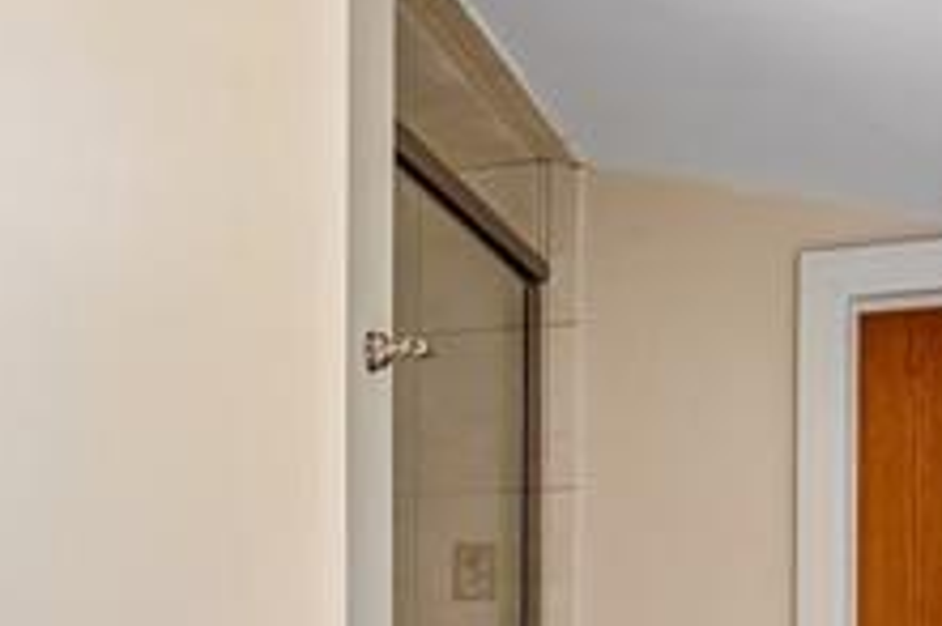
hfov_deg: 30.5
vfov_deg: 19.4
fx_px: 1700
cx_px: 256
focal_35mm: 65
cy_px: 792
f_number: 8
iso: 400
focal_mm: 14
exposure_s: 1/15
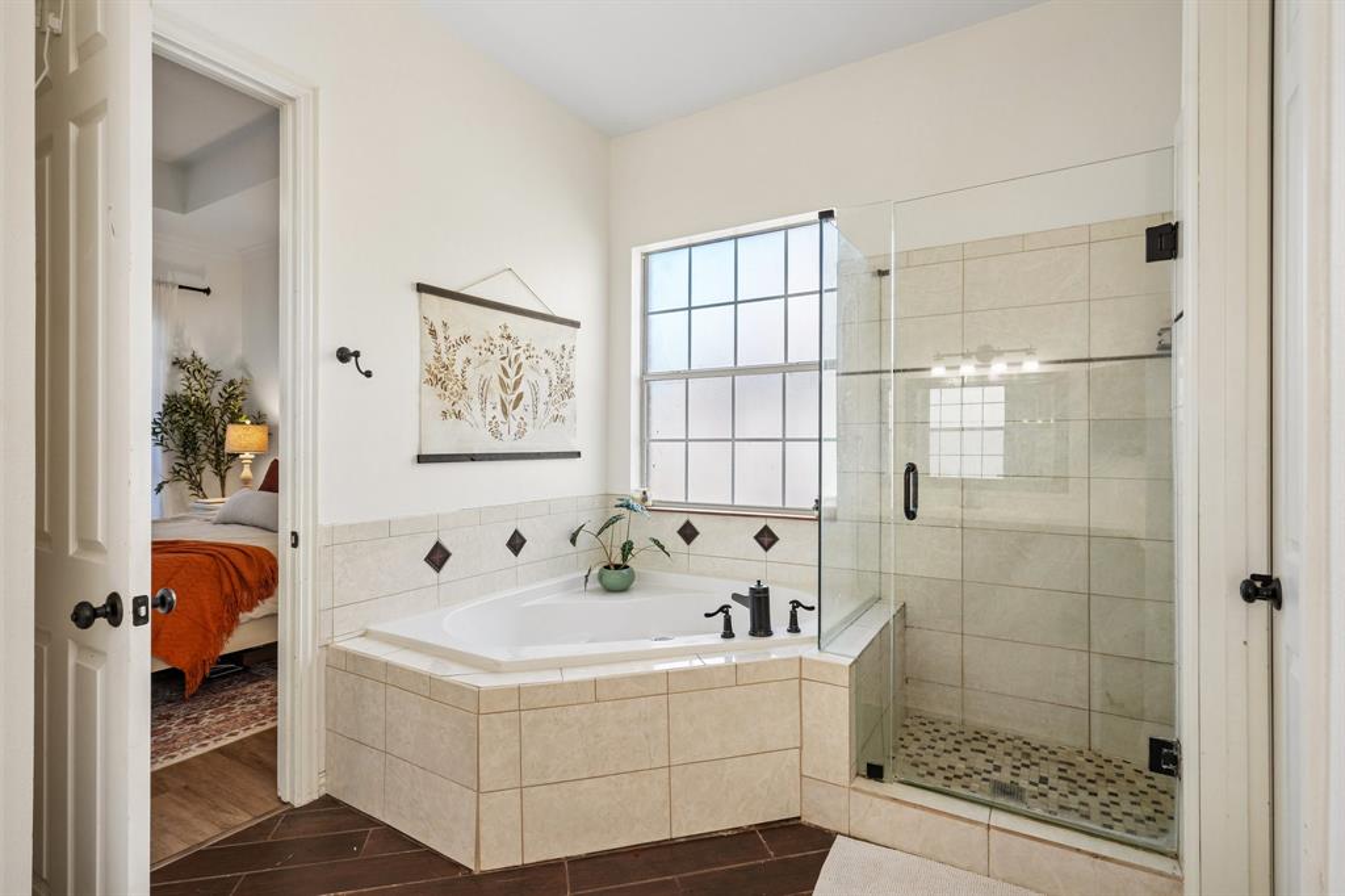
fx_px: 598
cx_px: 672
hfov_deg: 96.8
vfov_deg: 73.7
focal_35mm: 16
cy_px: 448
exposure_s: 1/30
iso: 250
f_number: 8
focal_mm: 16
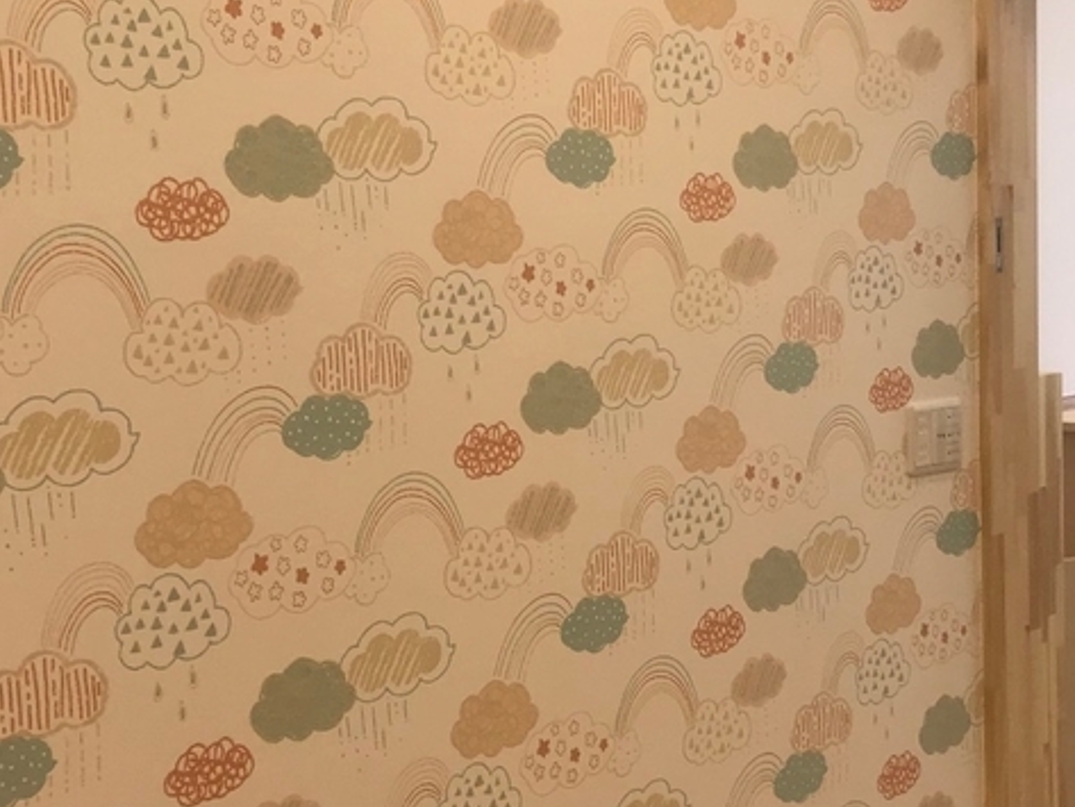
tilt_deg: -5.2
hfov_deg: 27.2
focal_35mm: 71
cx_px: 707
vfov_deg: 20.7
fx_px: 2205
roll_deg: +1.6
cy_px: 427
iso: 32
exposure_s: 1/120
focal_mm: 3.99
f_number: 1.8
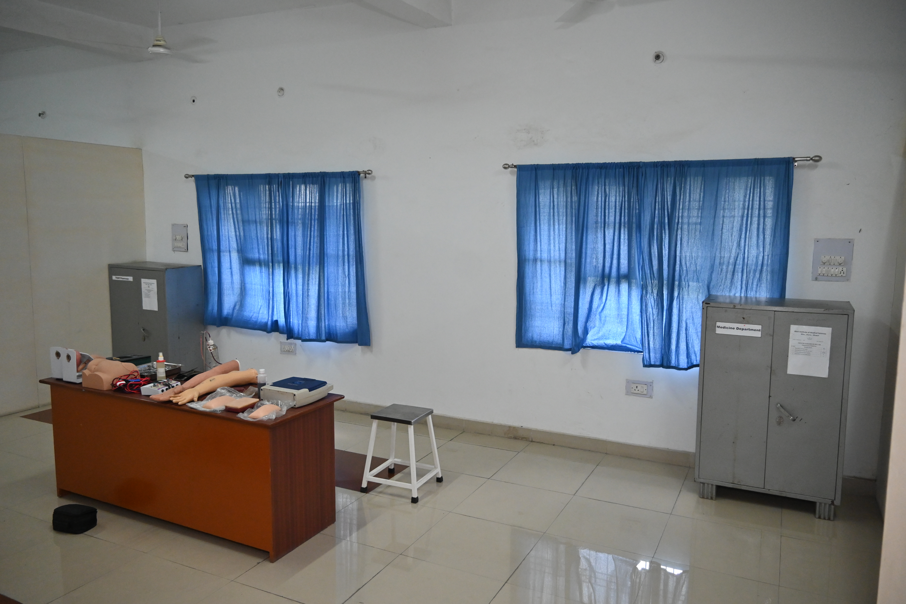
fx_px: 679
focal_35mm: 27
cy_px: 302
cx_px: 453
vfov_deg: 47.9
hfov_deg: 67.4
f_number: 3.5
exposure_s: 1/125
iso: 1400
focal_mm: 18
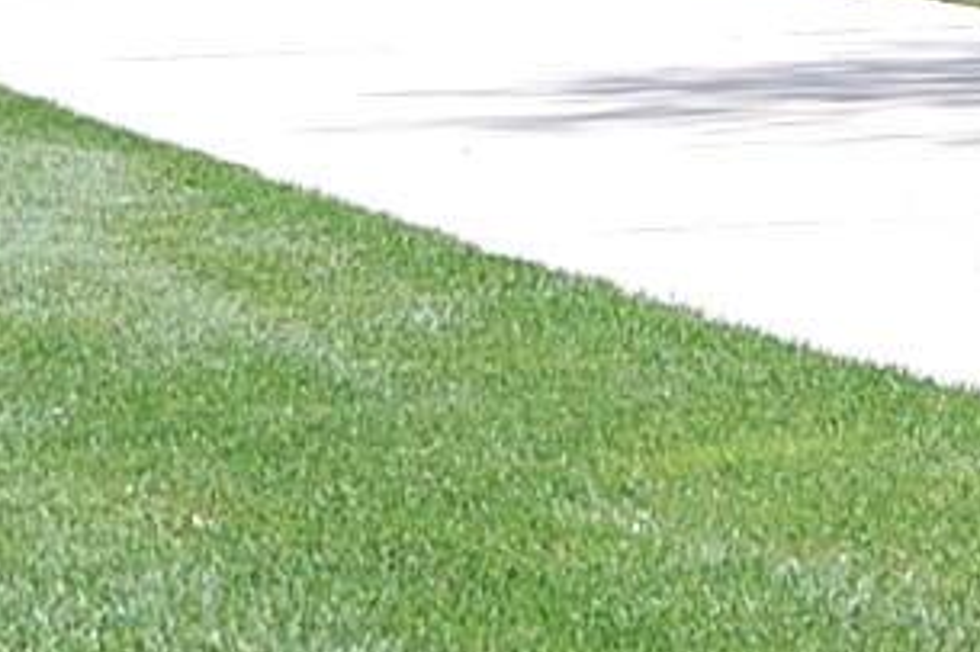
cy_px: -646
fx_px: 9045
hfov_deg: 6.2
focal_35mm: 332
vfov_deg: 4.1
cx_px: 845
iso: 200
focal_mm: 45
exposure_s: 1/250
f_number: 8
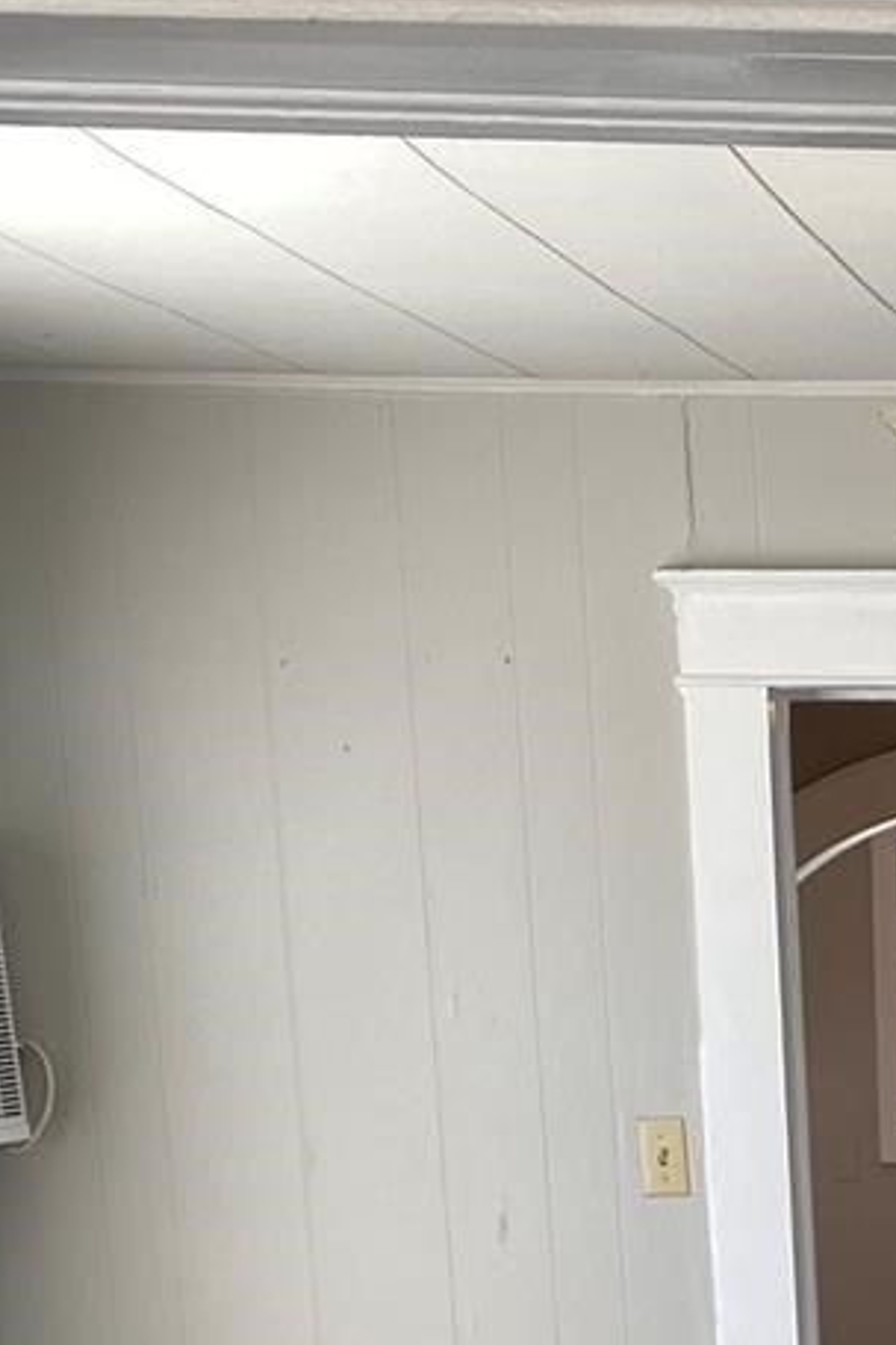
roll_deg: -1.7
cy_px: 1843
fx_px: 3397
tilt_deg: -12.8
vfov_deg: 20.1
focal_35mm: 91
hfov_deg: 13.7
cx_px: 1506
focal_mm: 4.25
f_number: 1.8
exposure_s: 1/120
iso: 40
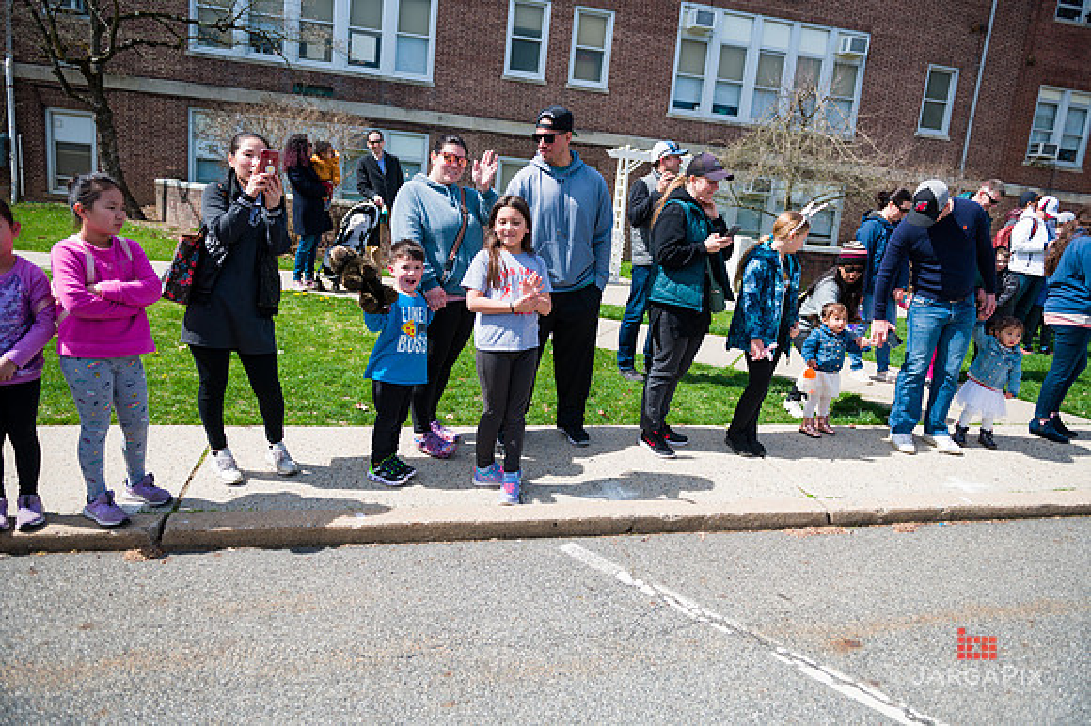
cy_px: 363
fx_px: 727
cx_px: 546
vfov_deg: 53.1
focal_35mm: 24
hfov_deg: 73.8
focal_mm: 24
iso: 200
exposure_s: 1/3200
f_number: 4
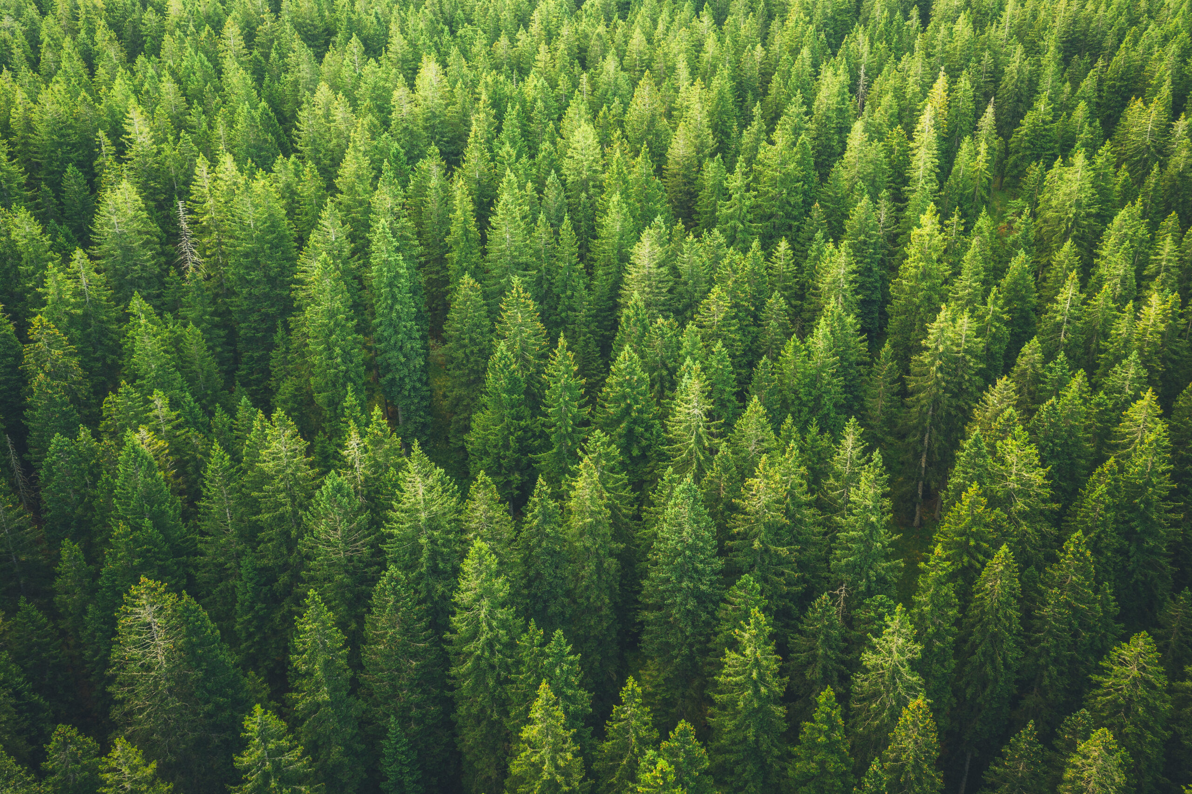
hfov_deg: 65.5
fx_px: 927
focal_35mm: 28
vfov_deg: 46.4
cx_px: 596
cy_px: 397
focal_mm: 10.26
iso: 100
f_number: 4.5
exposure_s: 1/15
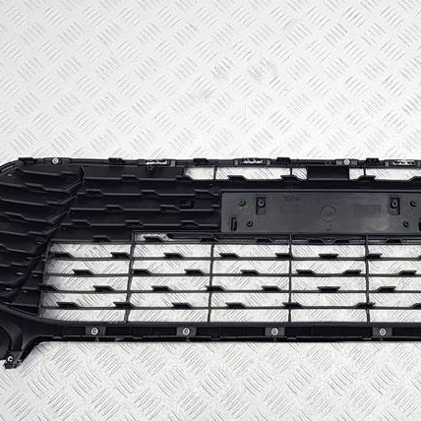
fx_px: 757
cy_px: 105
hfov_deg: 30.5
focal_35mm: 55
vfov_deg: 30.6
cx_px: 320
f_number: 1.7
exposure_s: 1/100
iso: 80
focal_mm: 4.2
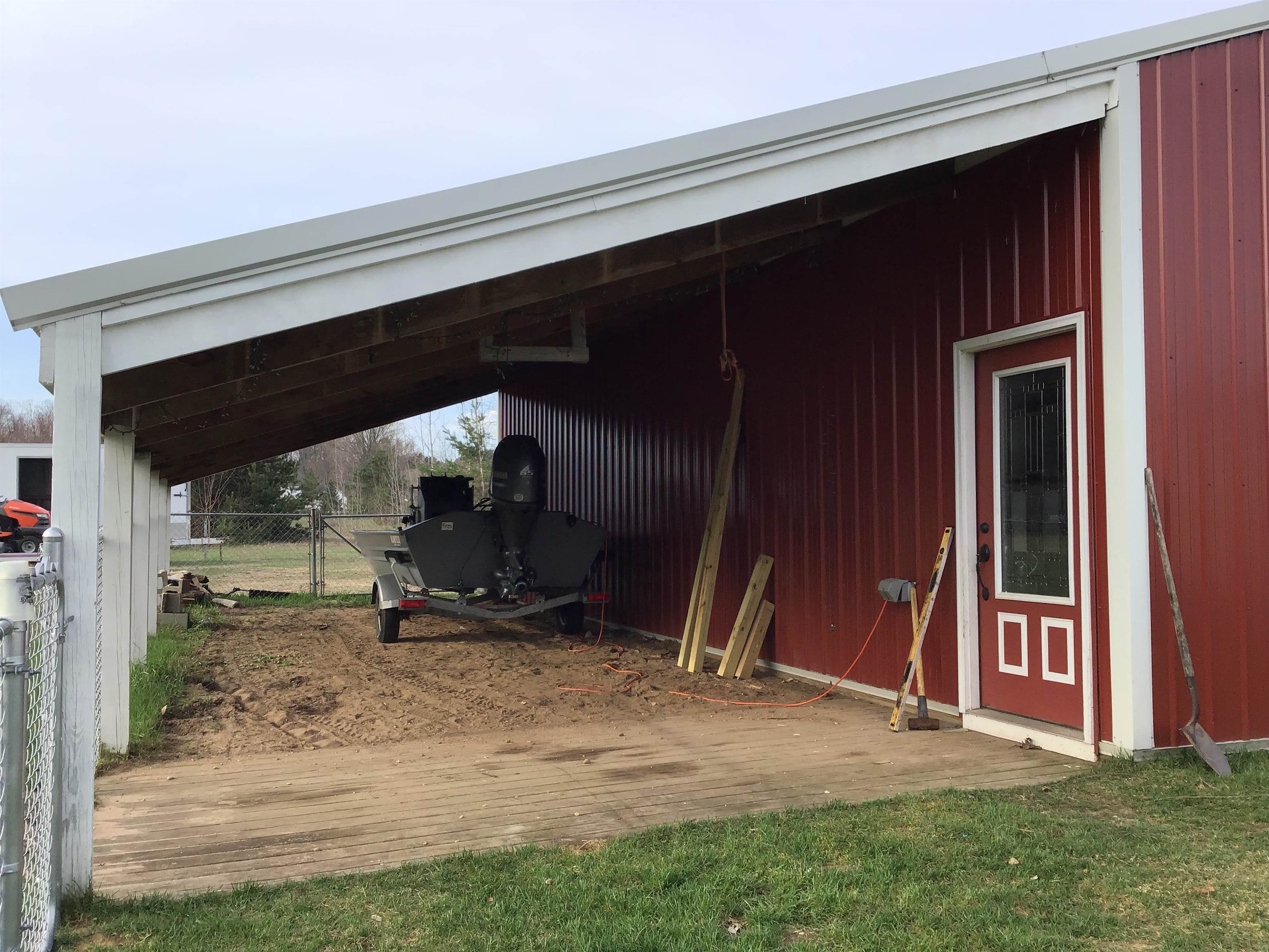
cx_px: 634
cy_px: 476
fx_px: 1136
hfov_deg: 58.4
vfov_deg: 45.4
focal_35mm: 31
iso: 25
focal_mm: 3.3
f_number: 2.4
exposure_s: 1/455
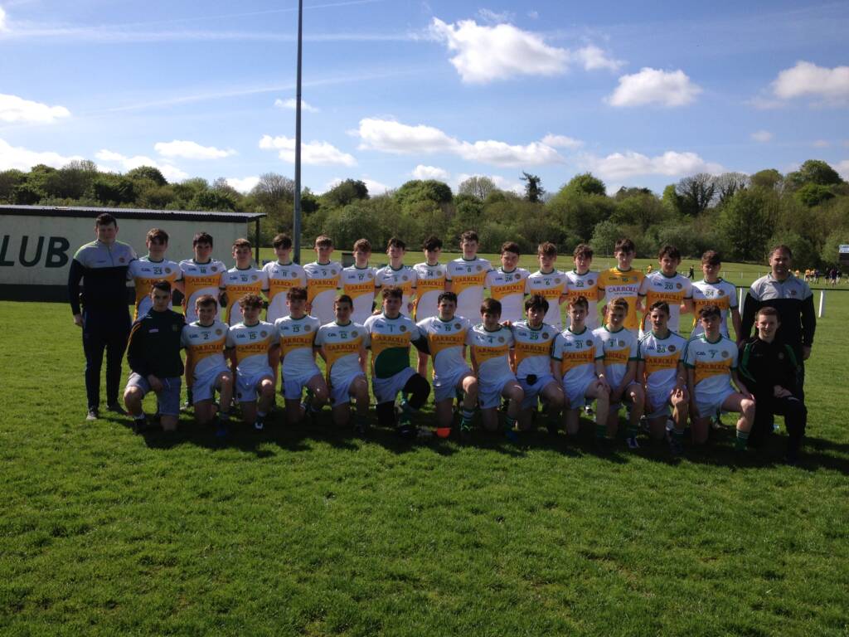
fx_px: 858
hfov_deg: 52.6
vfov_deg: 40.7
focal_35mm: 35
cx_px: 424
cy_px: 318
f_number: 2.4
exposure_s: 1/1972
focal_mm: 4.28
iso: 50
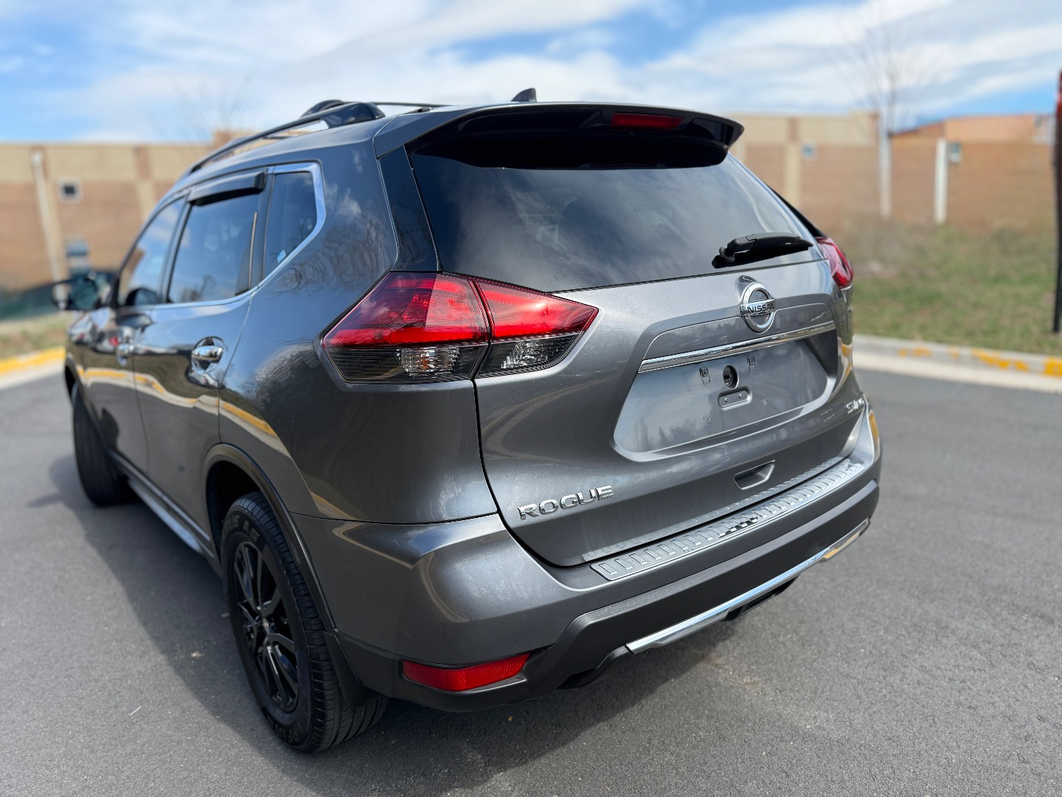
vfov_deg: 56.8
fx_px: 736
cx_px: 531
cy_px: 398
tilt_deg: -10.3
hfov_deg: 71.6
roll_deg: +2.4
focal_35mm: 24
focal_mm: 6.76
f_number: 1.78
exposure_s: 1/2370
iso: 100
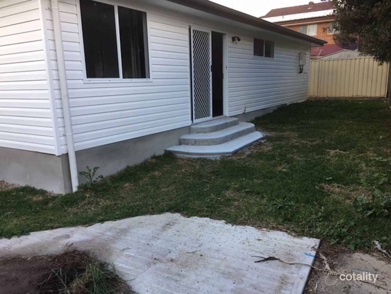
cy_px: 147
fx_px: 328
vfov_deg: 48.2
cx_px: 196
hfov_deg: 61.7
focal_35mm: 29
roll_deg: +1.3
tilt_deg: -12.6
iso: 25
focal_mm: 4.15
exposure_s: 1/184
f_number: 2.2
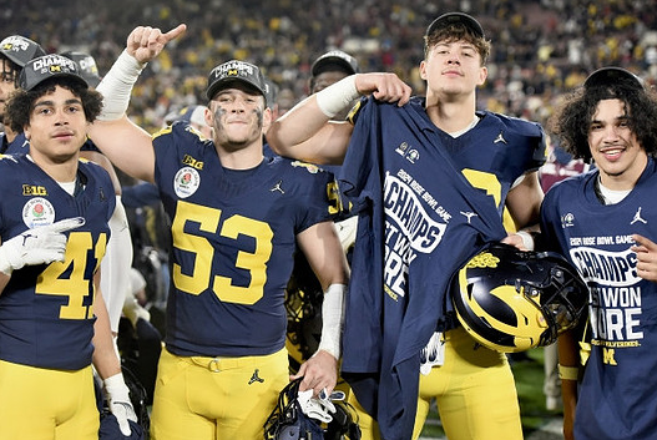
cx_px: 334
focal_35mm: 77
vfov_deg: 17.8
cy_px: 239
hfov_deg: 26.3
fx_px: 1407
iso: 2500
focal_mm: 70
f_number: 2.8
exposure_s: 1/1250
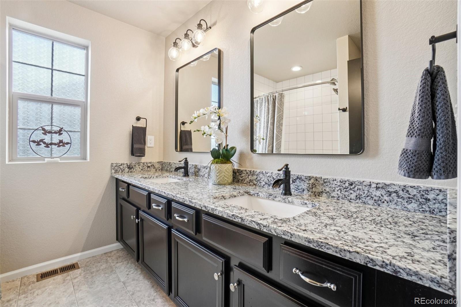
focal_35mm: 15
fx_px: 192
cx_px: 230
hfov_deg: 100.4
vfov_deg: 77.3
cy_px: 154
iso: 400
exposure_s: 1/20
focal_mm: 10
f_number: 8
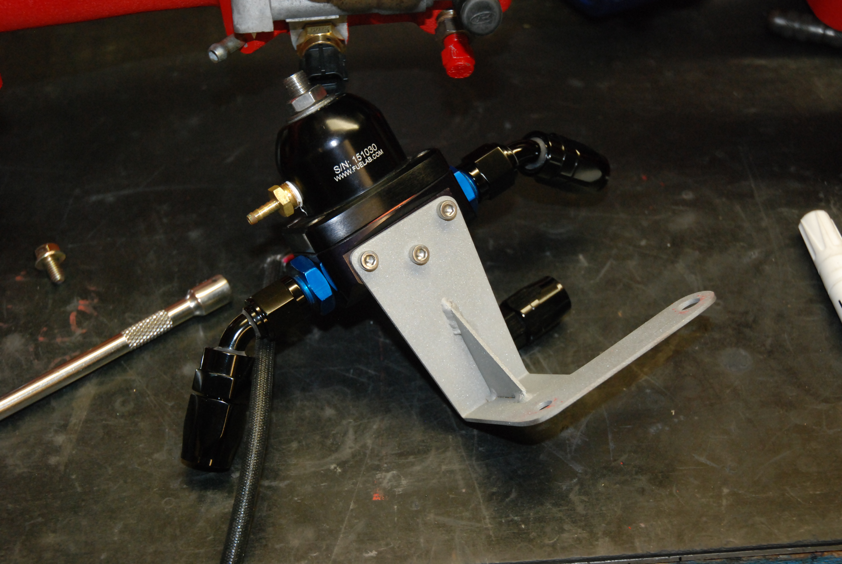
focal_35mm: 57
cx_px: 421
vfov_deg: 23.8
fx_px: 1335
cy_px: 282
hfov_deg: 35.0
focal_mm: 38
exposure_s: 1/60
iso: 800
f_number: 5
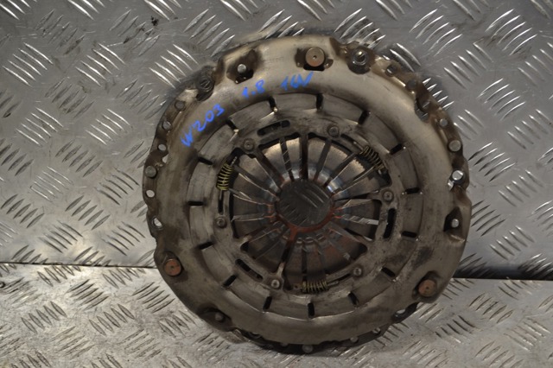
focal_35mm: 63
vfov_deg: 21.5
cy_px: 184
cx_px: 276
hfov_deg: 31.9
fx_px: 967
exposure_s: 1/80
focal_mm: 42
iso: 400
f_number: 5.3
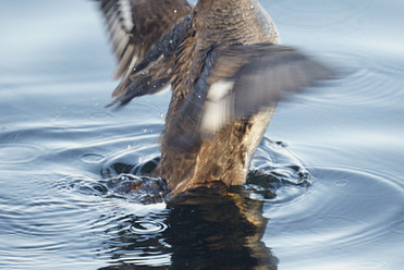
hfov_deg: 1.8
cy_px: 85
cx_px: 228
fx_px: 13151
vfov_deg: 1.2
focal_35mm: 1171
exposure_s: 1/320
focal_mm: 500
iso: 1000
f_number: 8
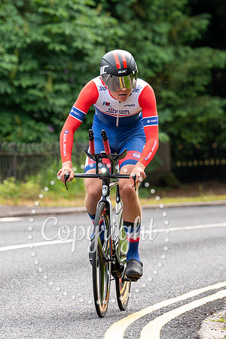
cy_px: 88
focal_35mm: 384
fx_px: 3618
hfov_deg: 3.6
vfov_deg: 5.4
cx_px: 237
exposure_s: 1/1000
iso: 500
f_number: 3.5
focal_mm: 149
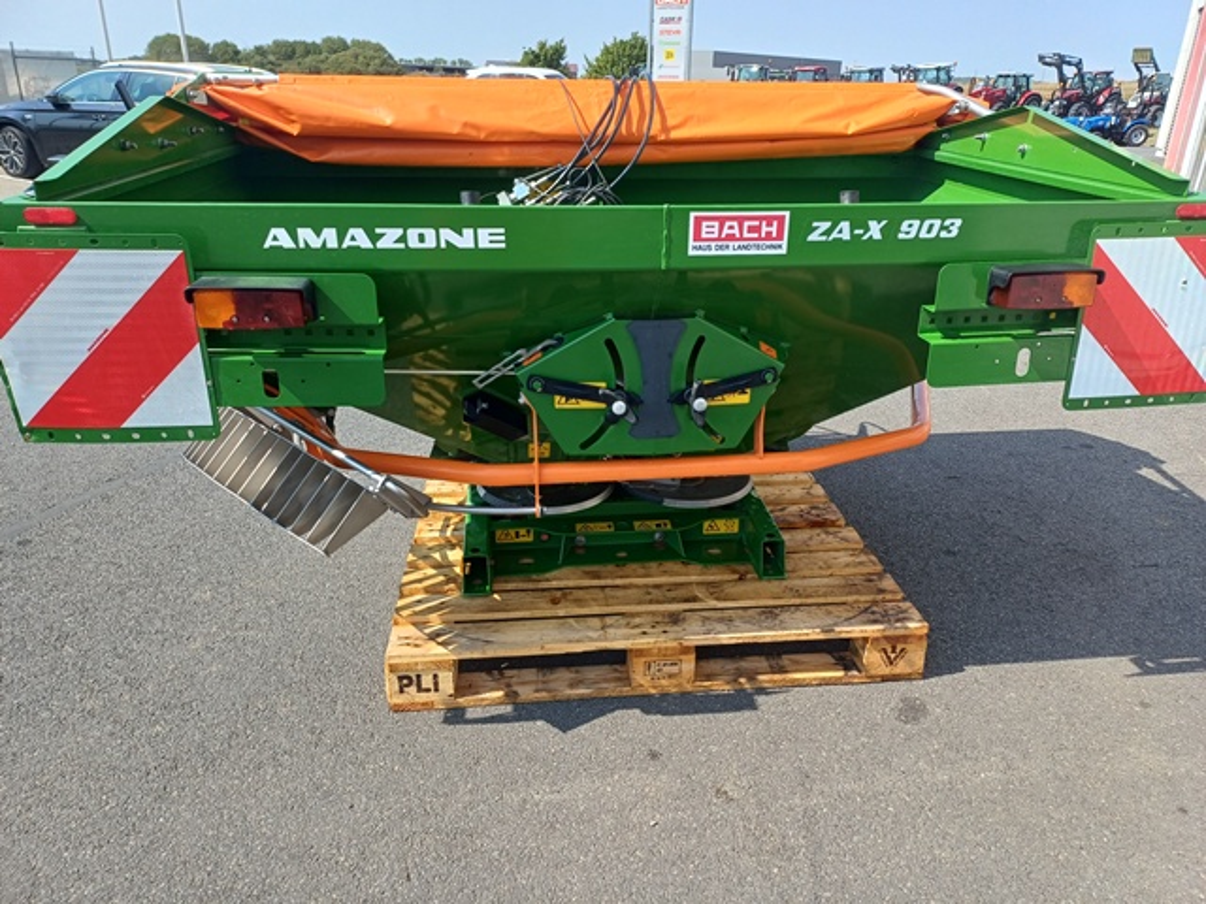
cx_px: 603
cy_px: 452
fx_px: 871
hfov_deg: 69.4
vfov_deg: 54.9
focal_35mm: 25
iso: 50
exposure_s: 1/661
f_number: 1.8
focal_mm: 4.65
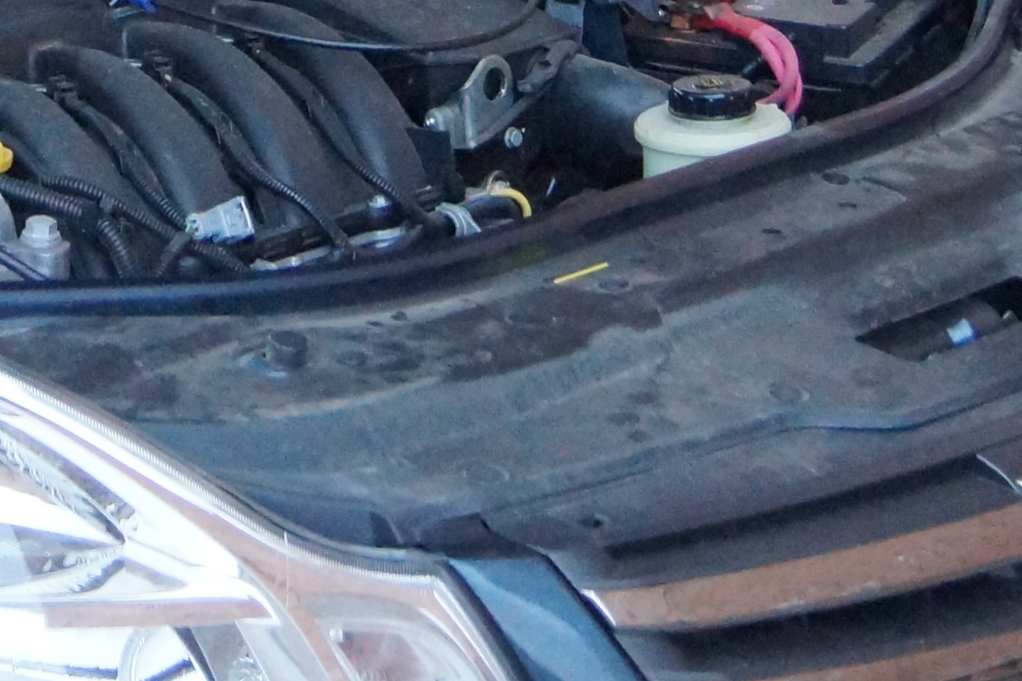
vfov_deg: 8.2
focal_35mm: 163
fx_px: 4627
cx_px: 42
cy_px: -483
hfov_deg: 12.5
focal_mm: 30
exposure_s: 1/160
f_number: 4.5
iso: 3200
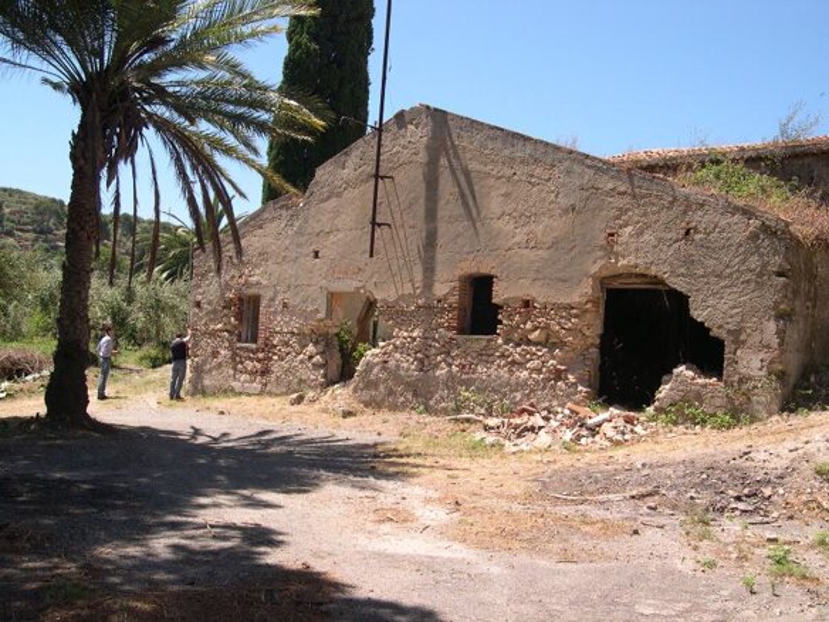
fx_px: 910
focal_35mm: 38
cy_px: 311
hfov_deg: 49.0
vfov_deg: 37.7
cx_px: 414
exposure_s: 1/117
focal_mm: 8
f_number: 7.6
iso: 100
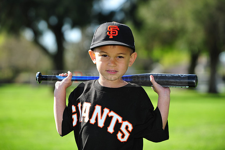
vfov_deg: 10.1
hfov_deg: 15.2
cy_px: 75
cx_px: 112
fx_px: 843
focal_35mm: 135
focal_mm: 135
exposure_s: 1/640
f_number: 4.5
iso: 200
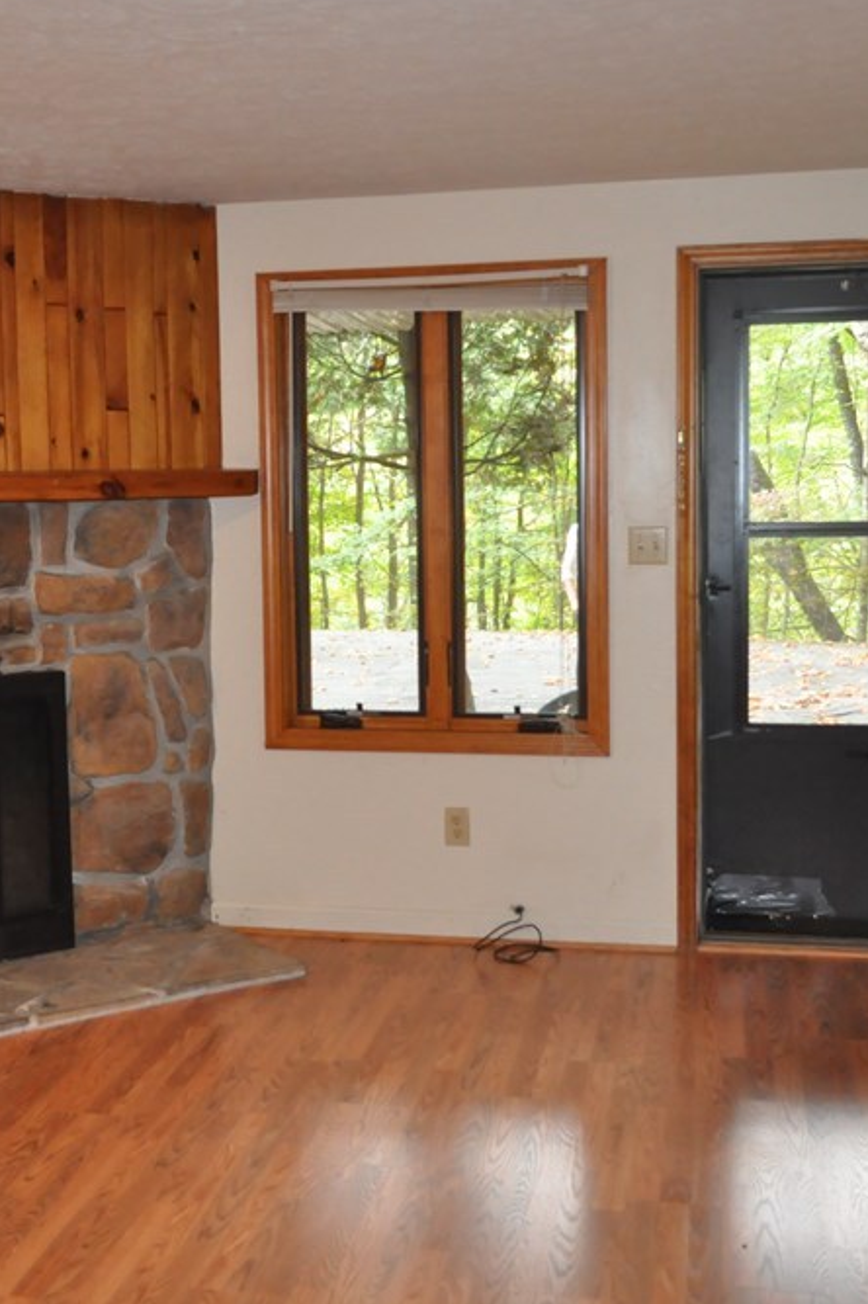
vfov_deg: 44.5
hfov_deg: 30.4
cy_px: 622
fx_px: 1593
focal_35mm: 44
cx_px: 328
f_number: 3.5
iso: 1600
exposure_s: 1/60
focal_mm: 18
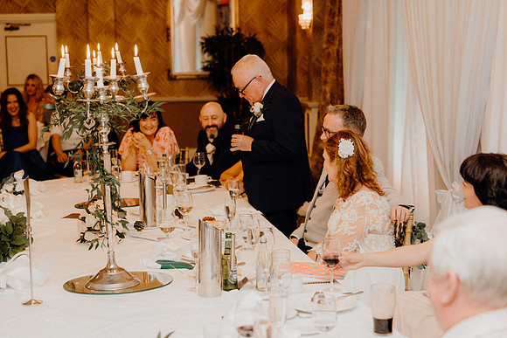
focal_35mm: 70
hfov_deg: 28.8
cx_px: 254
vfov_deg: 19.5
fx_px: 986
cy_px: 169
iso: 2500
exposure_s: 1/200
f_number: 3.5
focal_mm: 70
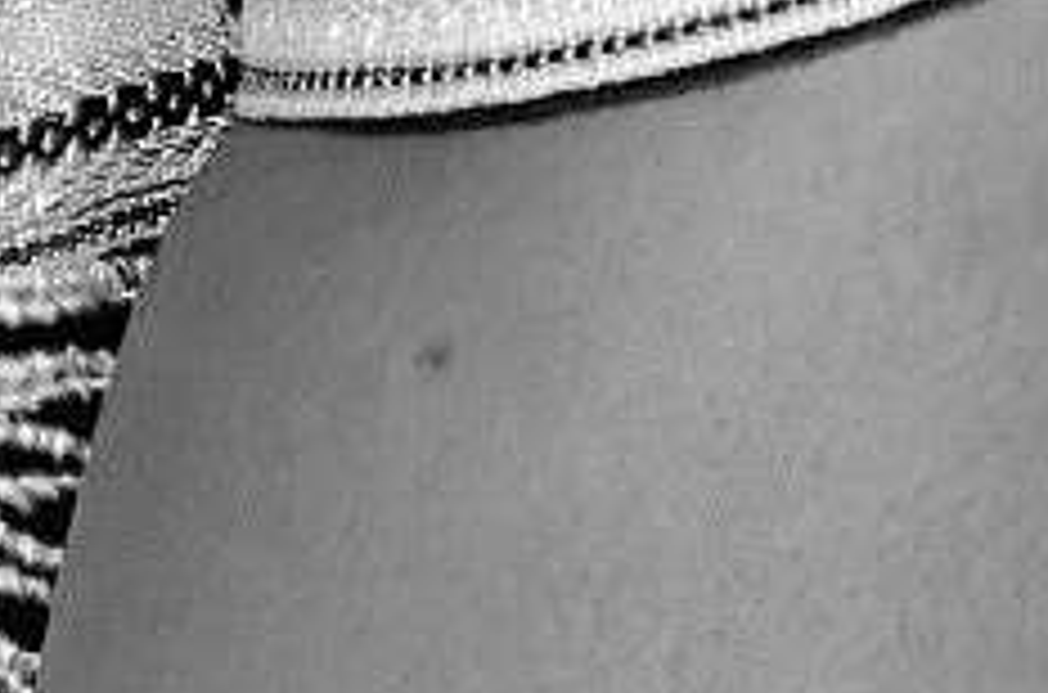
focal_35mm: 330
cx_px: -778
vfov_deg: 4.0
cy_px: -1372
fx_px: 9581
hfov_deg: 6.1
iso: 800
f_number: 4.2
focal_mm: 32
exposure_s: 1/10
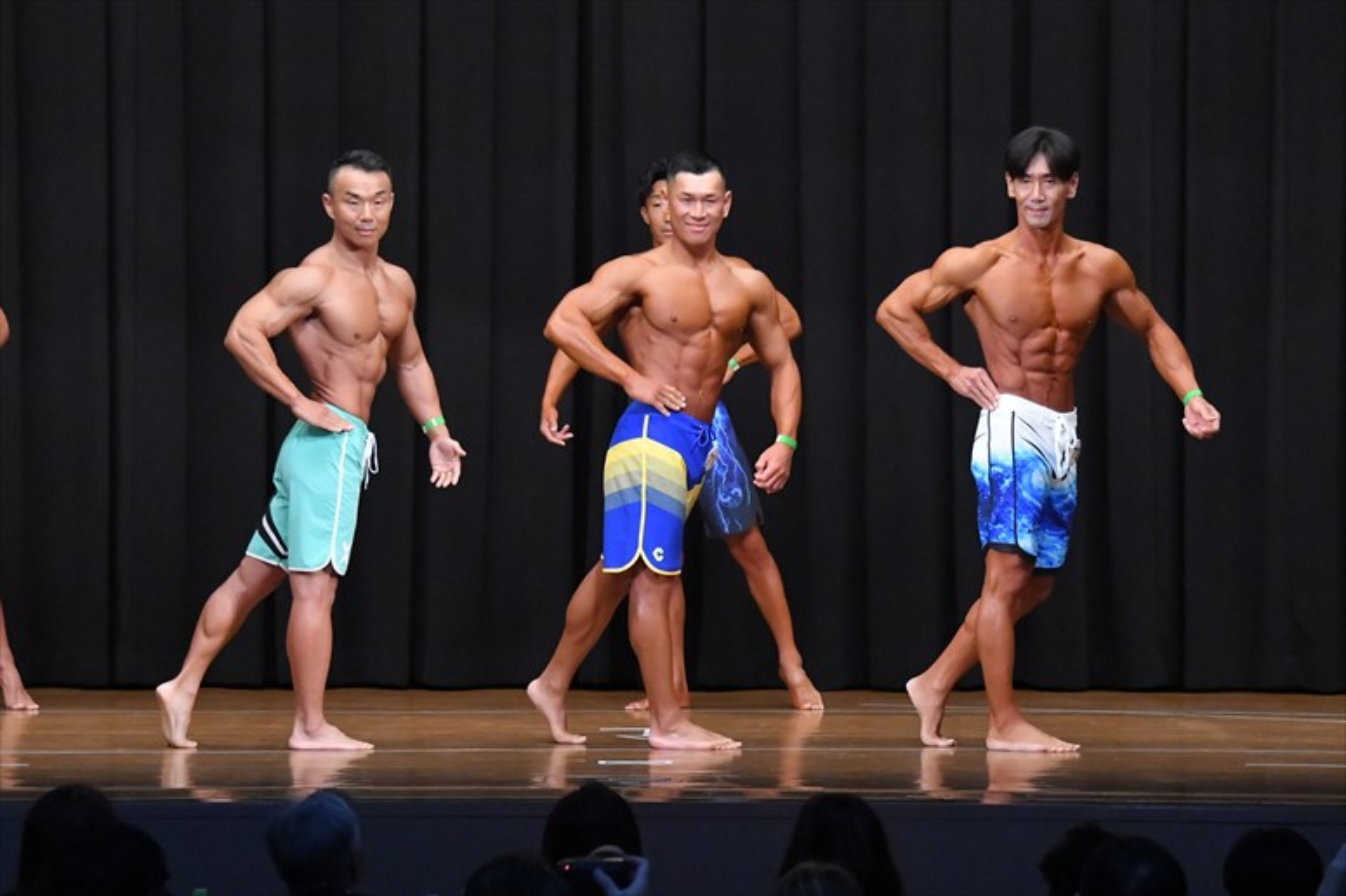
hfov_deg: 11.2
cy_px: 448
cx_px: 673
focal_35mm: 183
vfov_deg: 7.5
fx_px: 6839
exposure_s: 1/400
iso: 8000
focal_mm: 122
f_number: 5.6
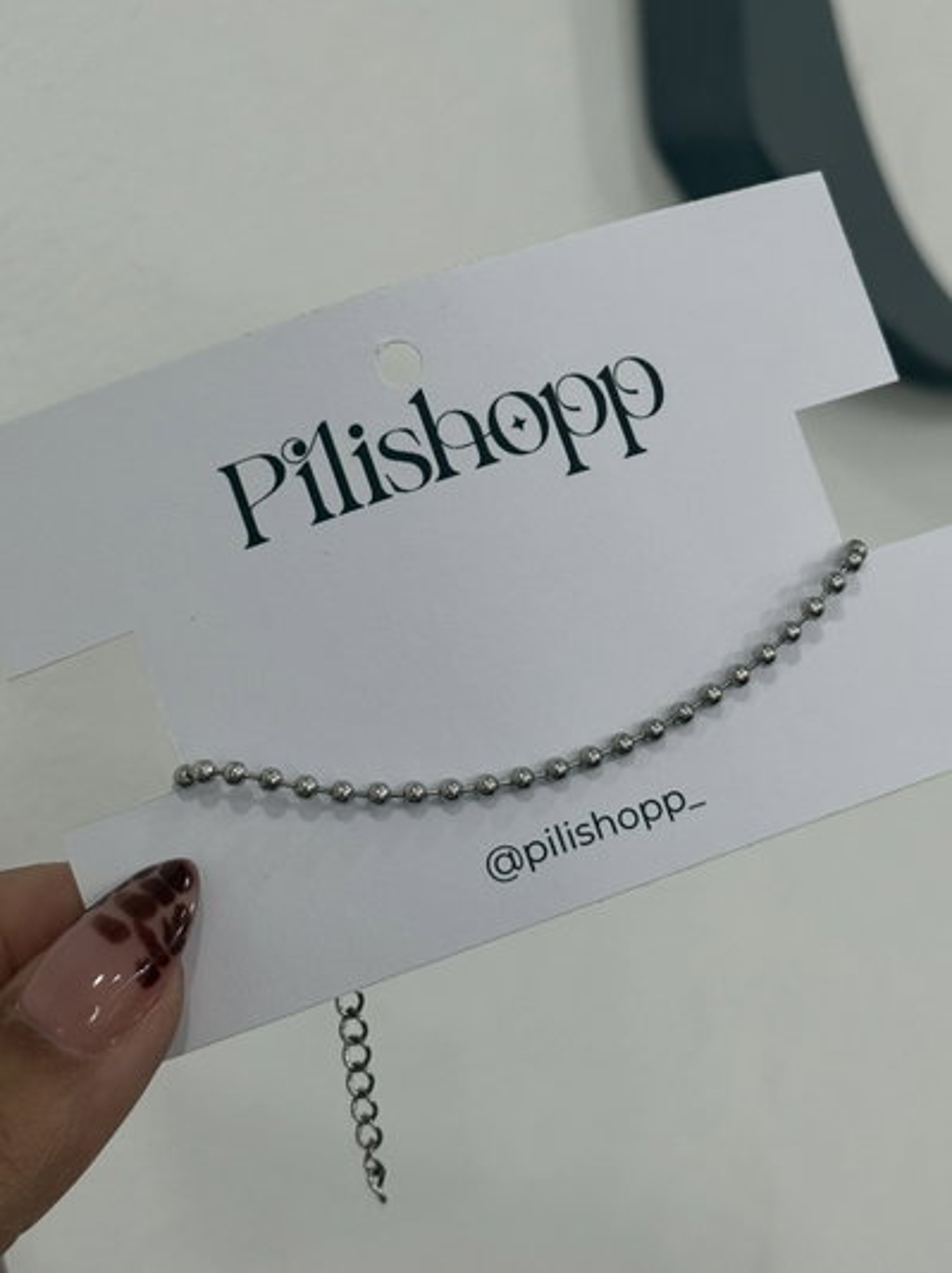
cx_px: 476
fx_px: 1762
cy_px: 636
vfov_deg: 39.7
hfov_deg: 30.2
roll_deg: +4.8
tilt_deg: -6.4
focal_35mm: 48
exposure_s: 1/100
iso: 100
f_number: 1.78
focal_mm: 6.76
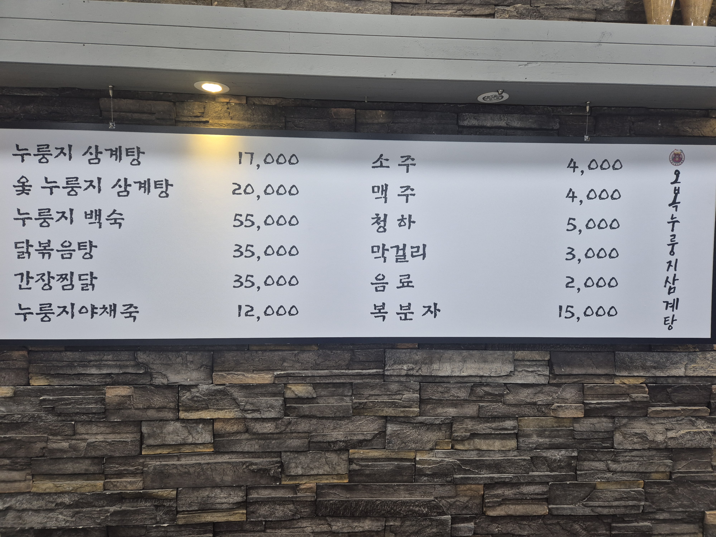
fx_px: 476
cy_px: 268
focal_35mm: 23
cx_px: 358
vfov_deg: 58.9
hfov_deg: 73.9
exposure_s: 1/120
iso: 200
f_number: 1.8
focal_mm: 5.4
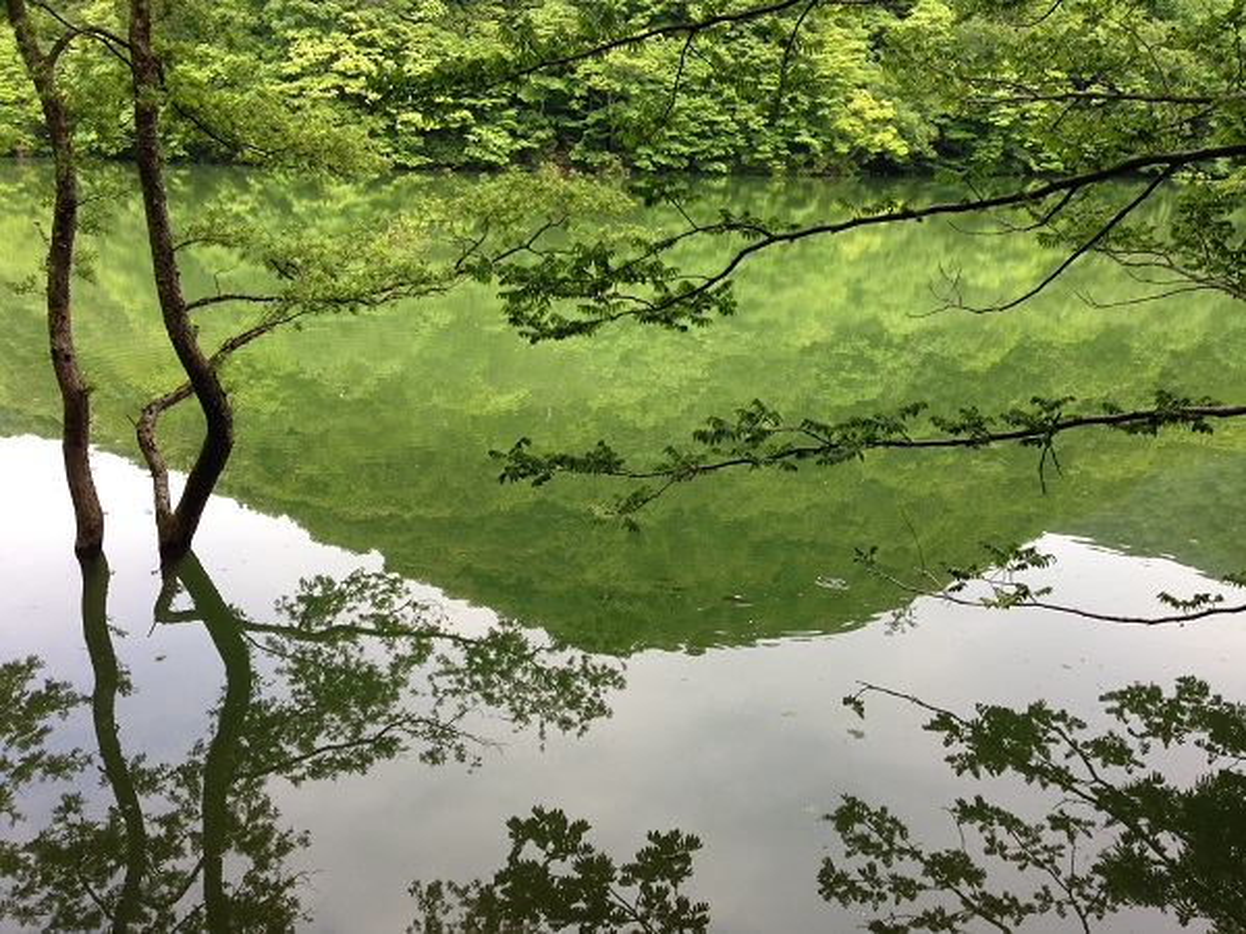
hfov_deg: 55.4
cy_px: 467
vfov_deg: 42.9
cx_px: 623
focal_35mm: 33
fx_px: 1188
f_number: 2.4
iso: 50
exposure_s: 1/276
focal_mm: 4.13
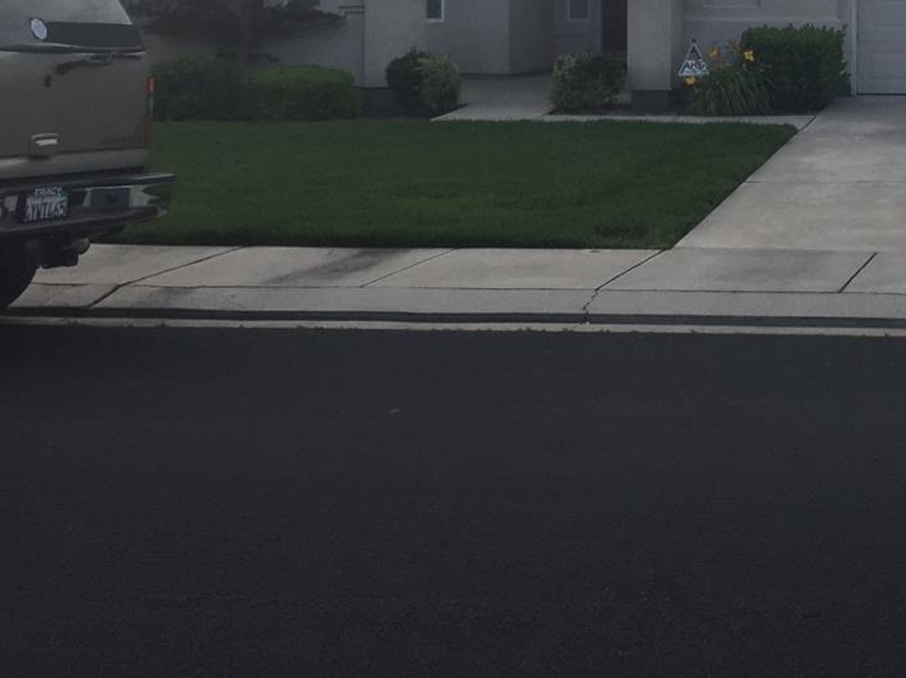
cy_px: -17
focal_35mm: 61
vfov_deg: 22.9
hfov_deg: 29.2
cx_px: 945
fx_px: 1596
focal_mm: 4.15
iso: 32
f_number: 2.2
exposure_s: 1/439
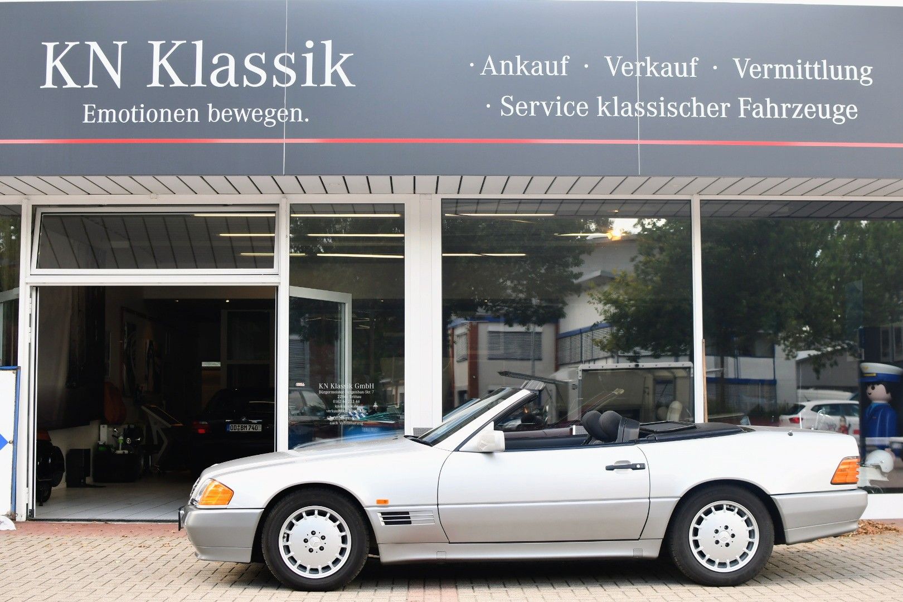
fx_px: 1304
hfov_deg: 38.2
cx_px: 452
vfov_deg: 26.0
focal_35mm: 52
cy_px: 301
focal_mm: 35
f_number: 4.5
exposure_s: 1/250
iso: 400
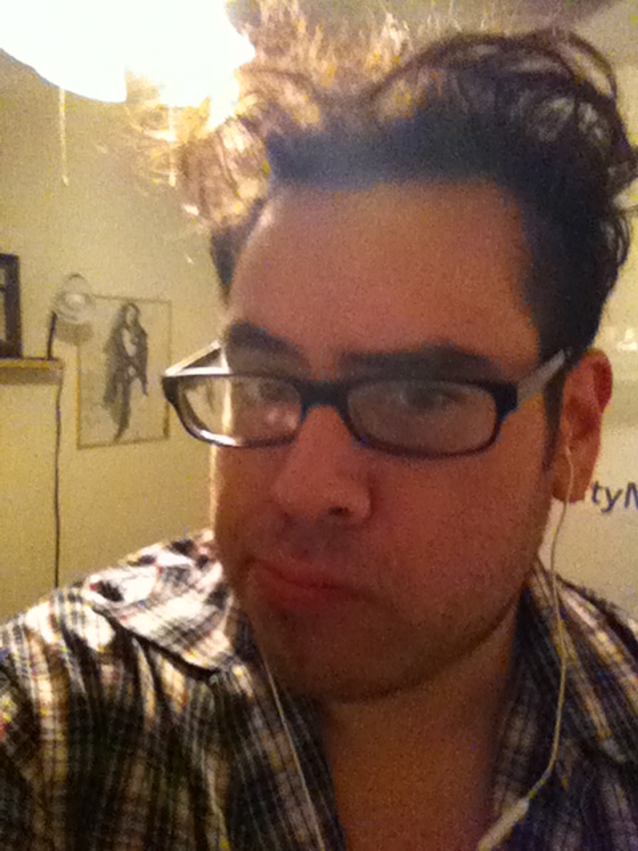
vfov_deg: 52.6
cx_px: 319
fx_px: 860
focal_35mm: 35
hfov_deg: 40.7
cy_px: 426
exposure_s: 1/30
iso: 1250
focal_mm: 3.85
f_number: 2.4
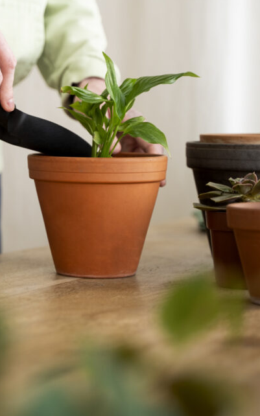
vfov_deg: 19.1
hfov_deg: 11.8
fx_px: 1236
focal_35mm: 109
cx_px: -13
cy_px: 203
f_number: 3.2
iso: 800
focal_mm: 67
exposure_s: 1/160
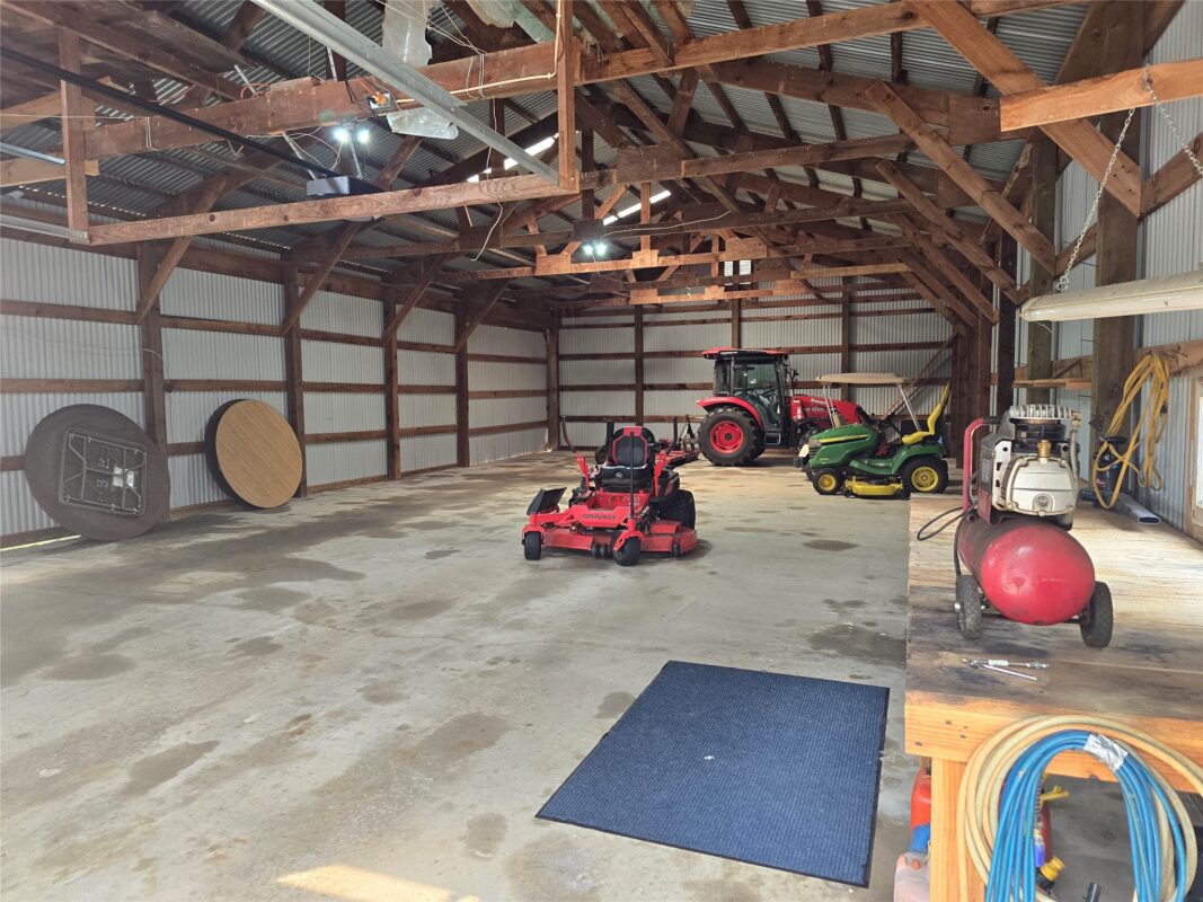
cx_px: 602
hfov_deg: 73.9
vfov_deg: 58.9
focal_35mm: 23
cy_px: 451
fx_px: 799
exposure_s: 1/120
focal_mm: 6.3
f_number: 1.7
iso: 200
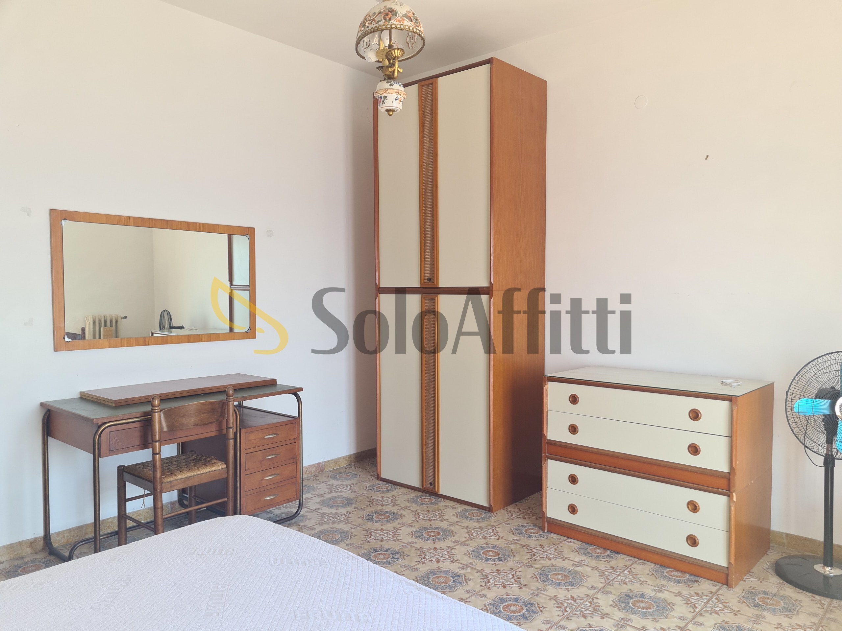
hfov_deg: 67.3
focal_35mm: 26
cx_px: 421
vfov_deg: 53.1
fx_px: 632
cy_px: 316
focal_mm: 5.4
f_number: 1.8
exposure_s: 1/117
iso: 50
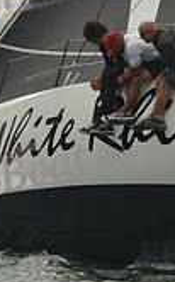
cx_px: 223
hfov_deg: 5.2
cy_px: 65
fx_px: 1918
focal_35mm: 250
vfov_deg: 8.4
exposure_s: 1/1000
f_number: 5.6
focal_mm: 70
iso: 400
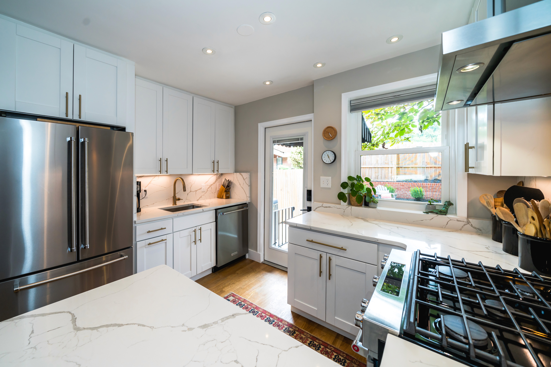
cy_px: 182
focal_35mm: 13
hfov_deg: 108.2
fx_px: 199
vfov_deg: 85.4
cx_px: 259
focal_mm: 12
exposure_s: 1/25
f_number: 5.6
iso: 320
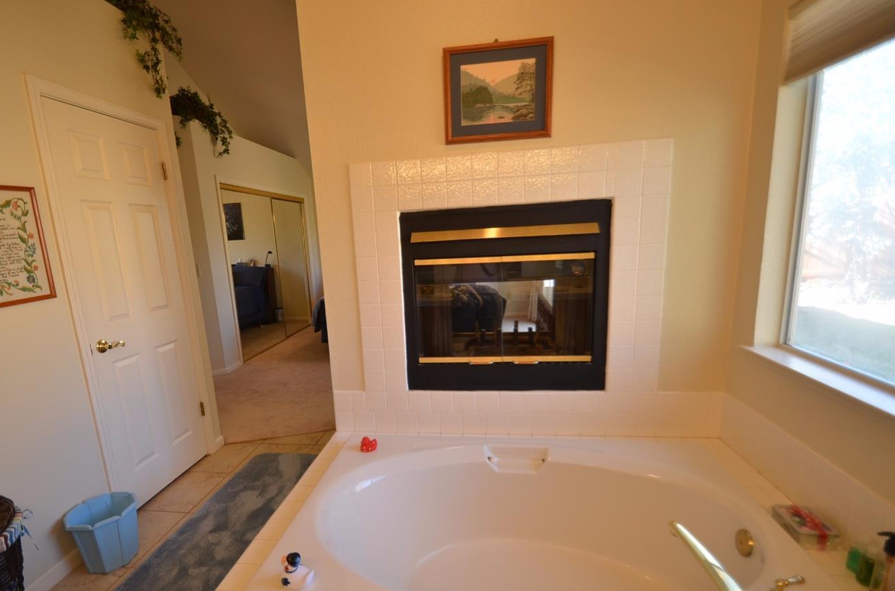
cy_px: 322
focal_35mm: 17
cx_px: 413
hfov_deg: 93.3
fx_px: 421
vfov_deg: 70.0
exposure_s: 1/60
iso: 200
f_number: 4
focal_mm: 10
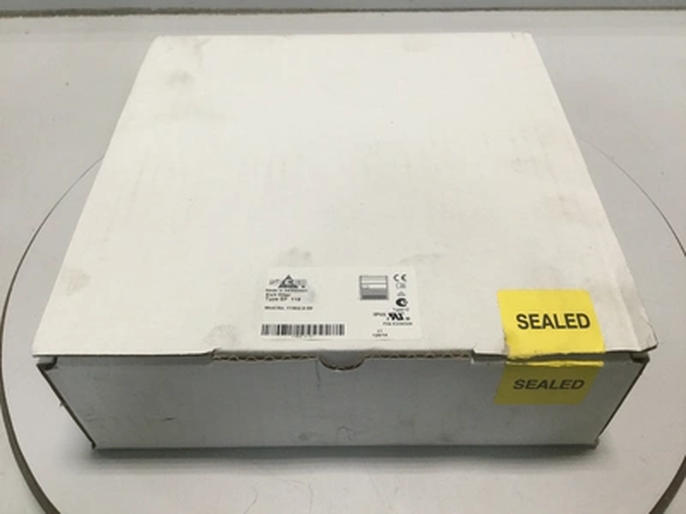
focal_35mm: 31
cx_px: 343
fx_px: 614
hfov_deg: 58.4
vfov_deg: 45.4
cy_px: 257
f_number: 2.4
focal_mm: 3.3
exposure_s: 1/30
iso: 32
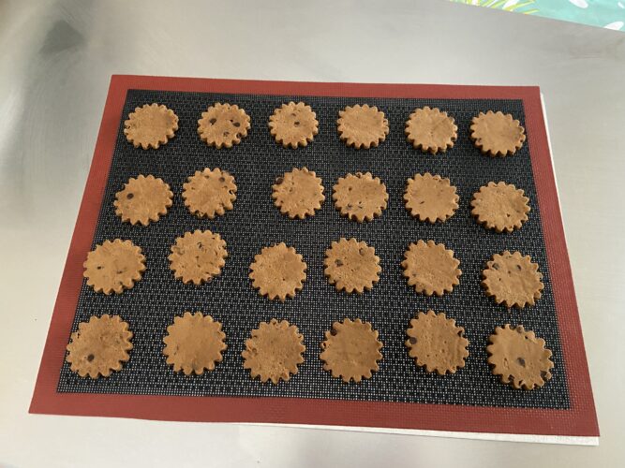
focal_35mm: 26
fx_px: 469
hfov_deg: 67.3
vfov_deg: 53.0
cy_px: 234
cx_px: 312
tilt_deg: -68.6
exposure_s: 1/30
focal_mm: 4.25
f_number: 1.8
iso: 800
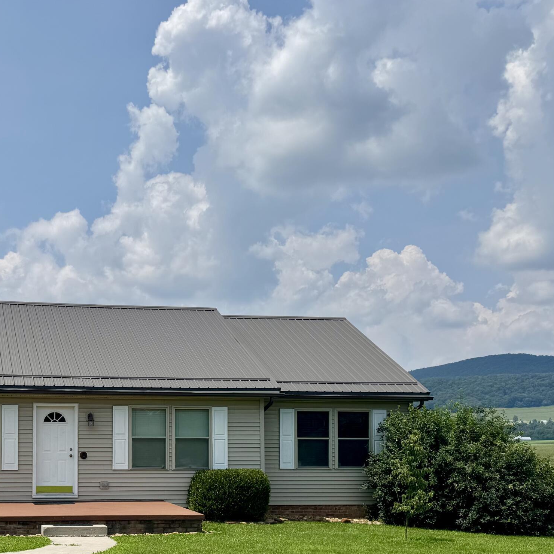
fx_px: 779
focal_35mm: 43
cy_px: 413
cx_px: 78
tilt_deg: +1.4
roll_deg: -0.9
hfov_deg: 37.2
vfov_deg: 38.2
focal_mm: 6.76
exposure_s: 1/7937
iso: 80
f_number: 1.78
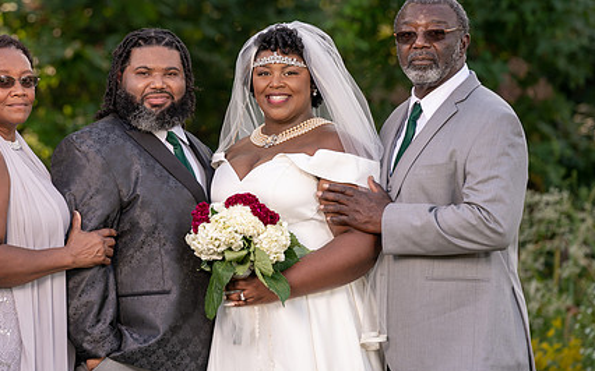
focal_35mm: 285
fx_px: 4620
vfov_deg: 4.6
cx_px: 223
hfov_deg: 7.4
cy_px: 159
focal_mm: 198
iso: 125
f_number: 4
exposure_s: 1/250
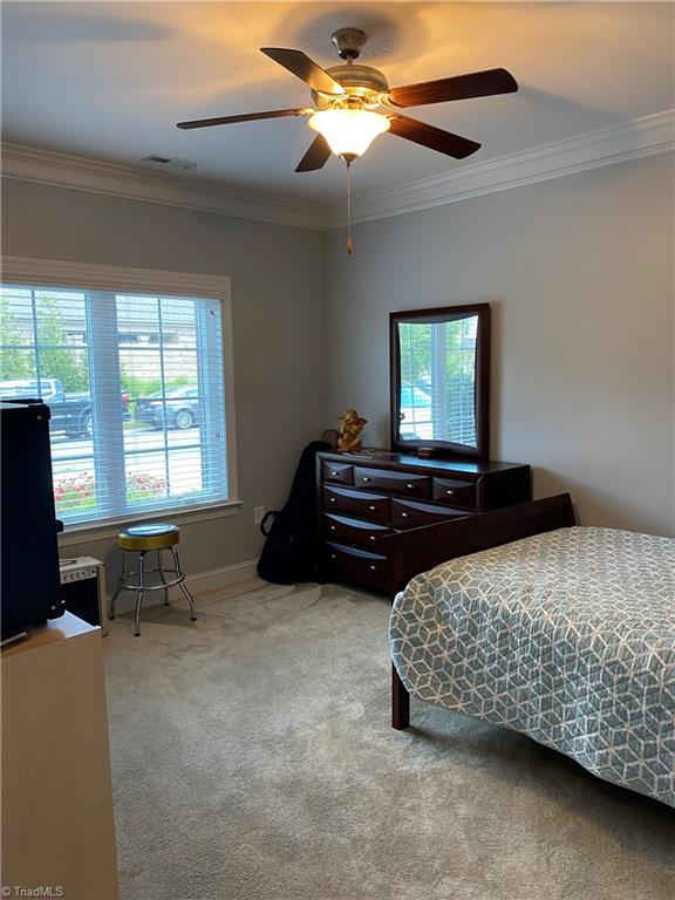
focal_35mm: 26
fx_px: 676
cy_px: 450
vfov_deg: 67.3
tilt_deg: -5.7
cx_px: 338
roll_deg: +0.7
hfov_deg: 53.1
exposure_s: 1/60
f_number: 1.8
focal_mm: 4.25
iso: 100
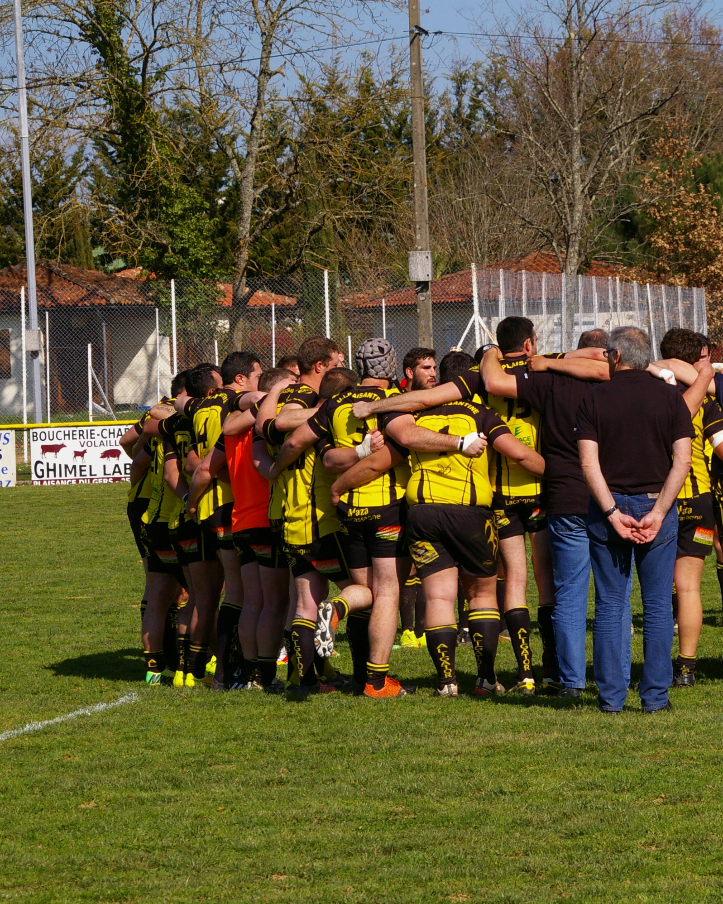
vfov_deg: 9.1
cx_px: 631
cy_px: 452
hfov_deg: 7.3
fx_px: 5670
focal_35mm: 212
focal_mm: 100
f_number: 11
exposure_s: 1/750
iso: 400
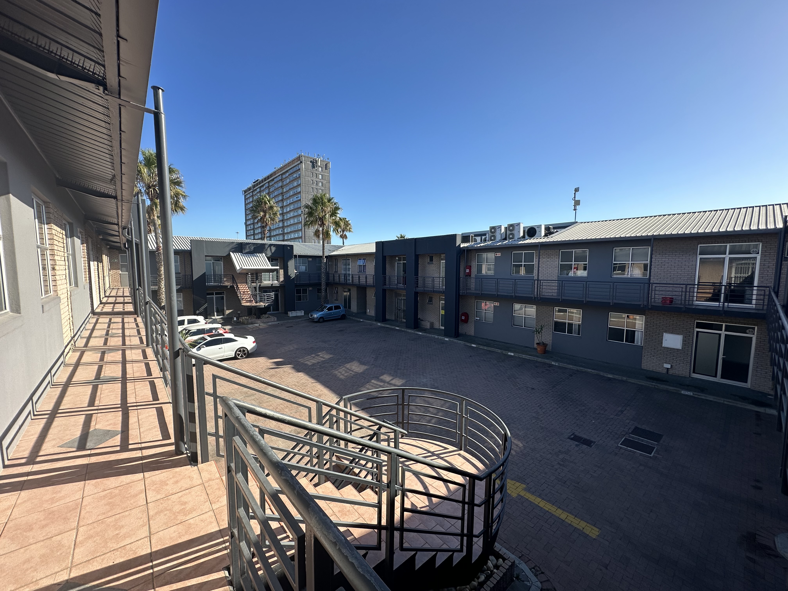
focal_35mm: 14
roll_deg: +0.1
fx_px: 319
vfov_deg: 85.7
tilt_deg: -4.5
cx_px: 394
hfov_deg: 102.1
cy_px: 296
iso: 40
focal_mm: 2.22
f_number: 2.2
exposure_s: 1/1006
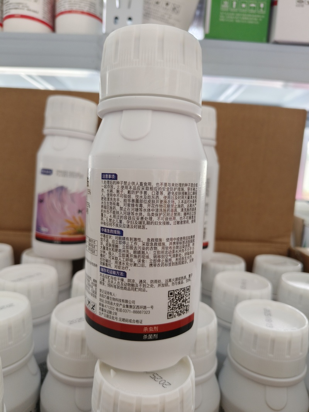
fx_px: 274
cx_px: 154
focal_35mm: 23
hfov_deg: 58.9
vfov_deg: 73.9
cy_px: 206
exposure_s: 1/120
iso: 730
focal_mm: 5.56
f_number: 1.88
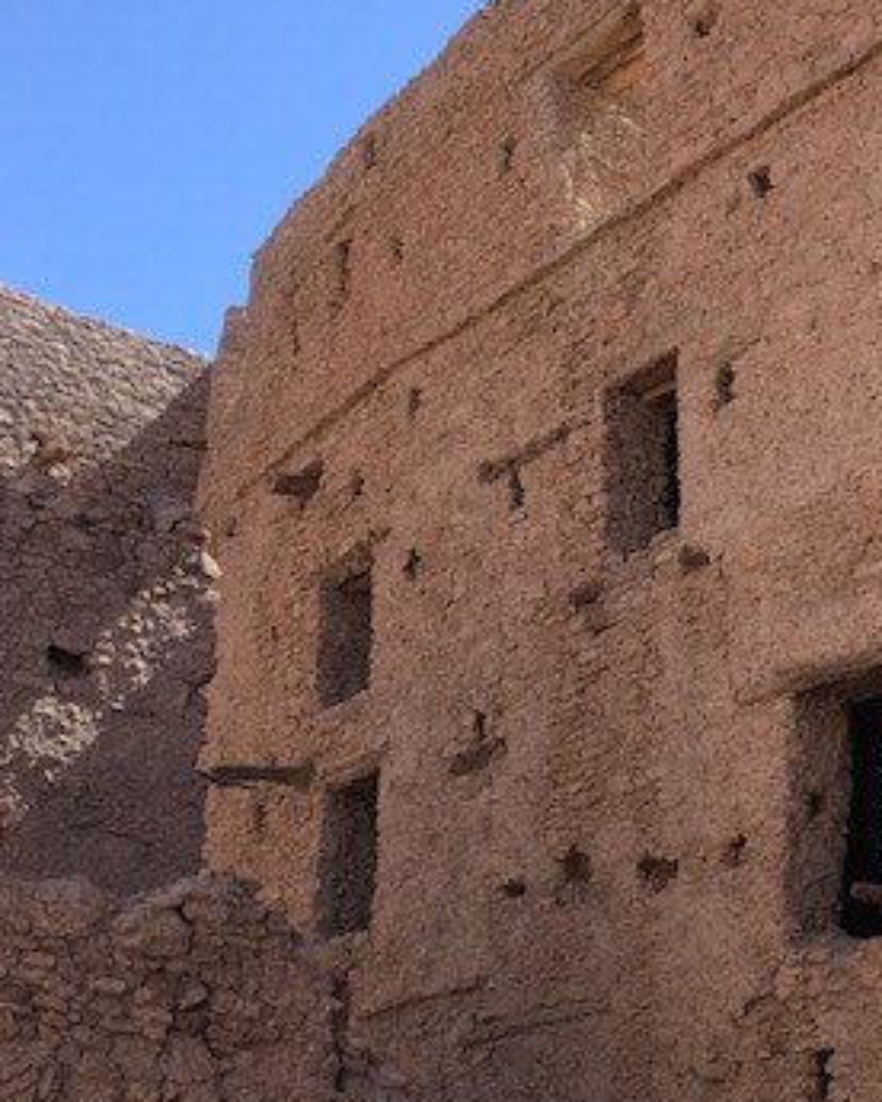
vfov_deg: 29.7
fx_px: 2056
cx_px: 844
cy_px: 789
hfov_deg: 23.4
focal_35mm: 63
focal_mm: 4.15
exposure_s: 1/615
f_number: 2.2
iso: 25
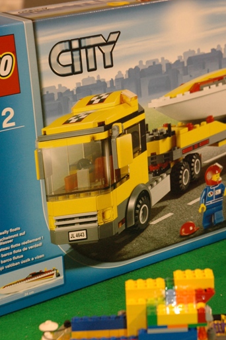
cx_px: 165
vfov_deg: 18.3
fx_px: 1056
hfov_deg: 12.2
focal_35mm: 112
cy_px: 196
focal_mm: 48
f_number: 4.5
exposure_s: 1/80
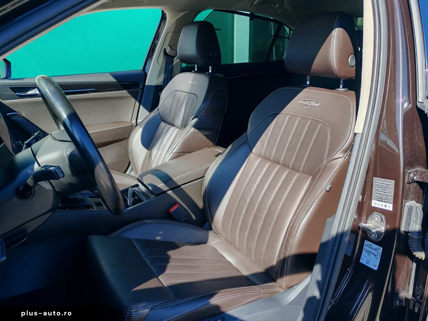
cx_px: 214
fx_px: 359
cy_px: 160
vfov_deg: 48.2
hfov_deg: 61.7
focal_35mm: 29
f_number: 1.95
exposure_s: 1/760
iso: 50
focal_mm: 5.52
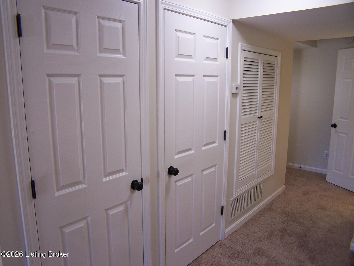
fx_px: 389
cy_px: 133
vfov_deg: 37.7
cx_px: 177
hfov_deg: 49.0
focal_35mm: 38
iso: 80
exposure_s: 1/20
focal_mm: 6.3
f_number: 2.8
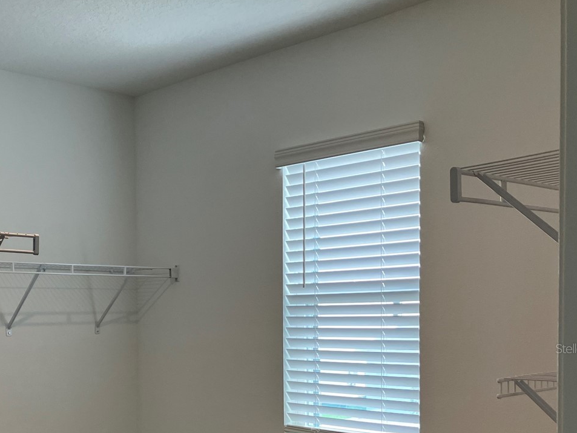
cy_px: 348
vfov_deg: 30.1
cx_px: 128
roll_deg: +2.0
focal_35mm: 47
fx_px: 784
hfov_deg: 39.1
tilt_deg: -2.4
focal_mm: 3.99
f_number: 1.8
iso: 80
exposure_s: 1/120
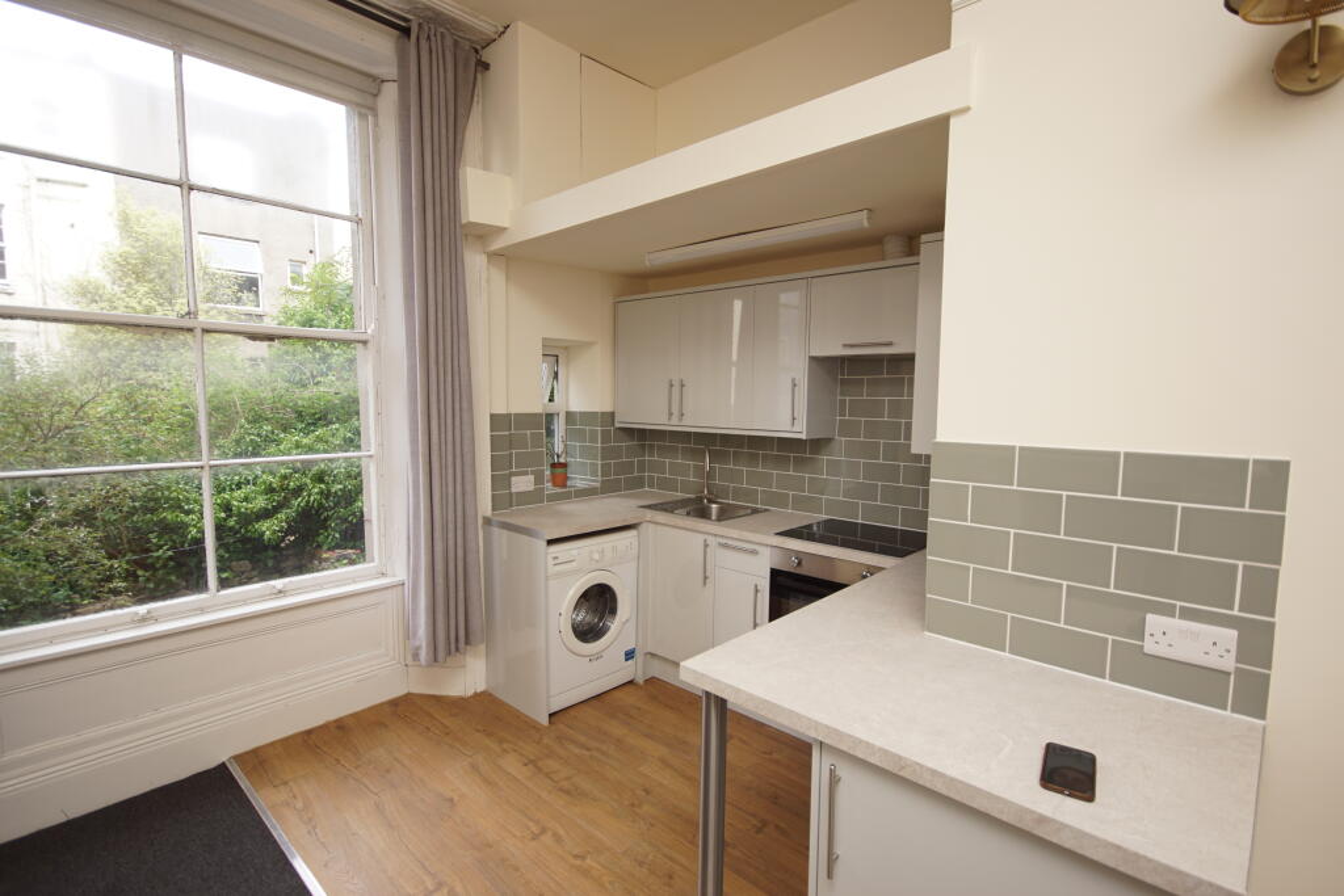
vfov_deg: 72.1
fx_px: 616
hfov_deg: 95.0
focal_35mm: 16
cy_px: 448
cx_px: 672
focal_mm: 11
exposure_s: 1/60
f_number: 4.5
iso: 160
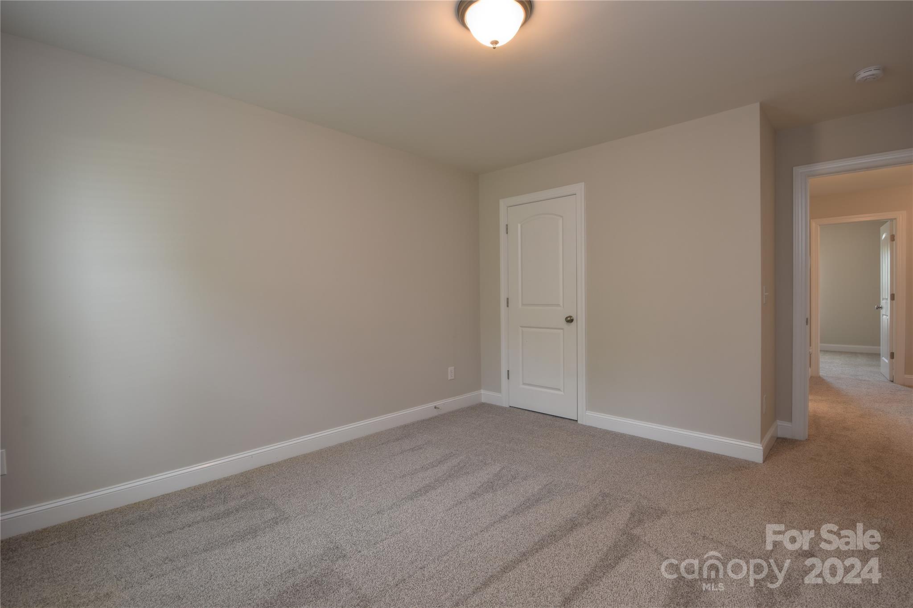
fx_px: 418
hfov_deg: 95.0
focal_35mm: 16
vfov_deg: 72.0
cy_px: 304
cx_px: 456
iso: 100
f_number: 5
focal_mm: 11
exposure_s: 1/6
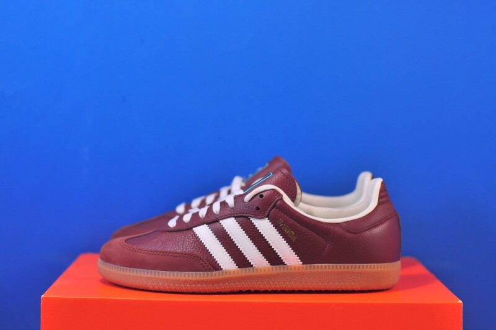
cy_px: 165
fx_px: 1032
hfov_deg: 27.0
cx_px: 248
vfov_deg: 18.1
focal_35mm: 75
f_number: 2.5
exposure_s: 1/320
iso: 250
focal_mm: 50
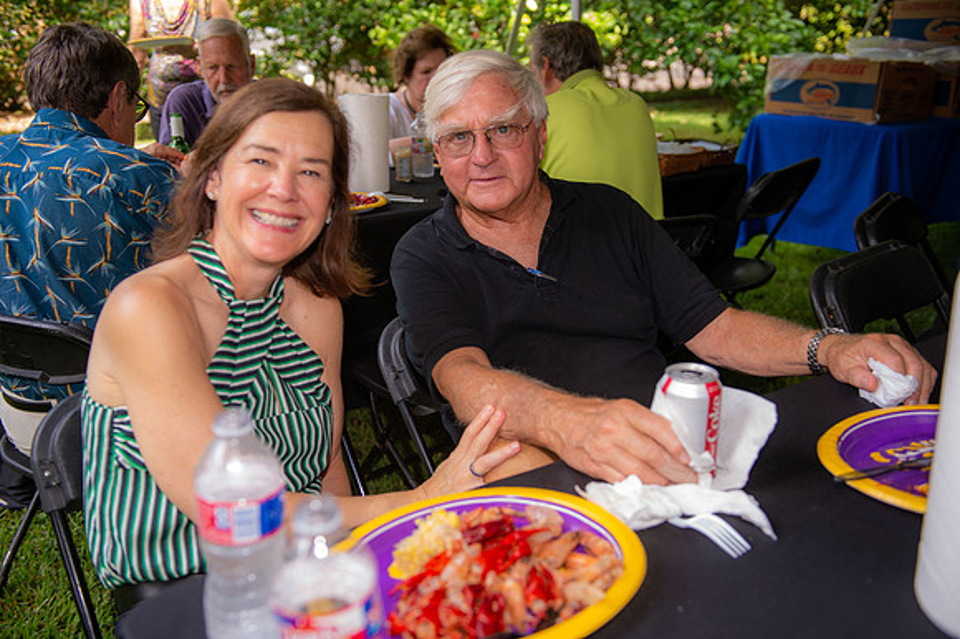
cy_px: 320
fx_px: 933
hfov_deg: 54.5
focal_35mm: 35
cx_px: 480
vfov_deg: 37.8
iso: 64
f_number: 3.5
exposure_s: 1/60
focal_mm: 35
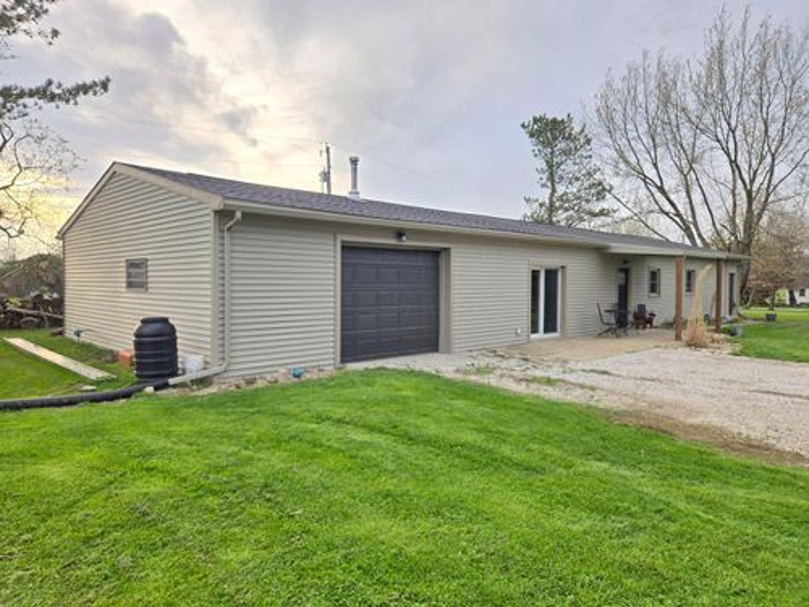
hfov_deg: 73.9
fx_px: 538
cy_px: 304
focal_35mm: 23
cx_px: 404
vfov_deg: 58.9
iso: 32
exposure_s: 1/180
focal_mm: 5.4
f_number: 1.8
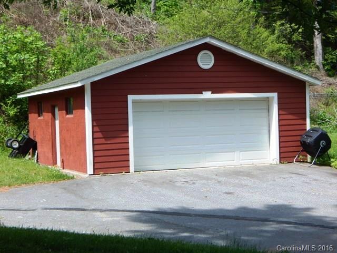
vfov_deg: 21.3
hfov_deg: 28.2
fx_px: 672
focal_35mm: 69
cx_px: 168
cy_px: 126
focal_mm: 12.3
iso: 125
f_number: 4.1
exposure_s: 1/640
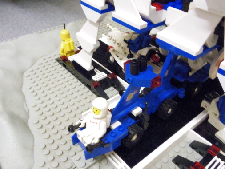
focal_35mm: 32
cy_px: 92
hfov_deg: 56.6
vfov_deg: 44.2
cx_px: 127
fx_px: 208
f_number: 6.3
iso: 3200
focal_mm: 5
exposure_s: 1/40
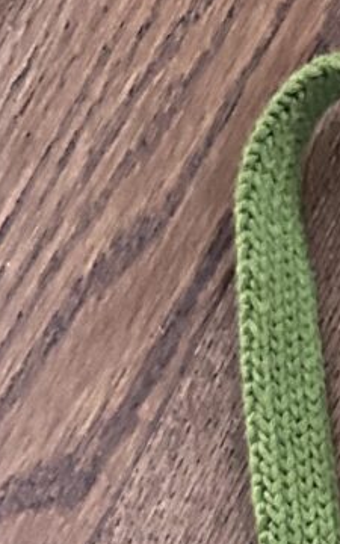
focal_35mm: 157
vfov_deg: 11.6
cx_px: 1026
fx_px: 2328
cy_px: 1170
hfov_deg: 7.4
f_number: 1.5
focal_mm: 5.7
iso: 500
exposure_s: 1/40
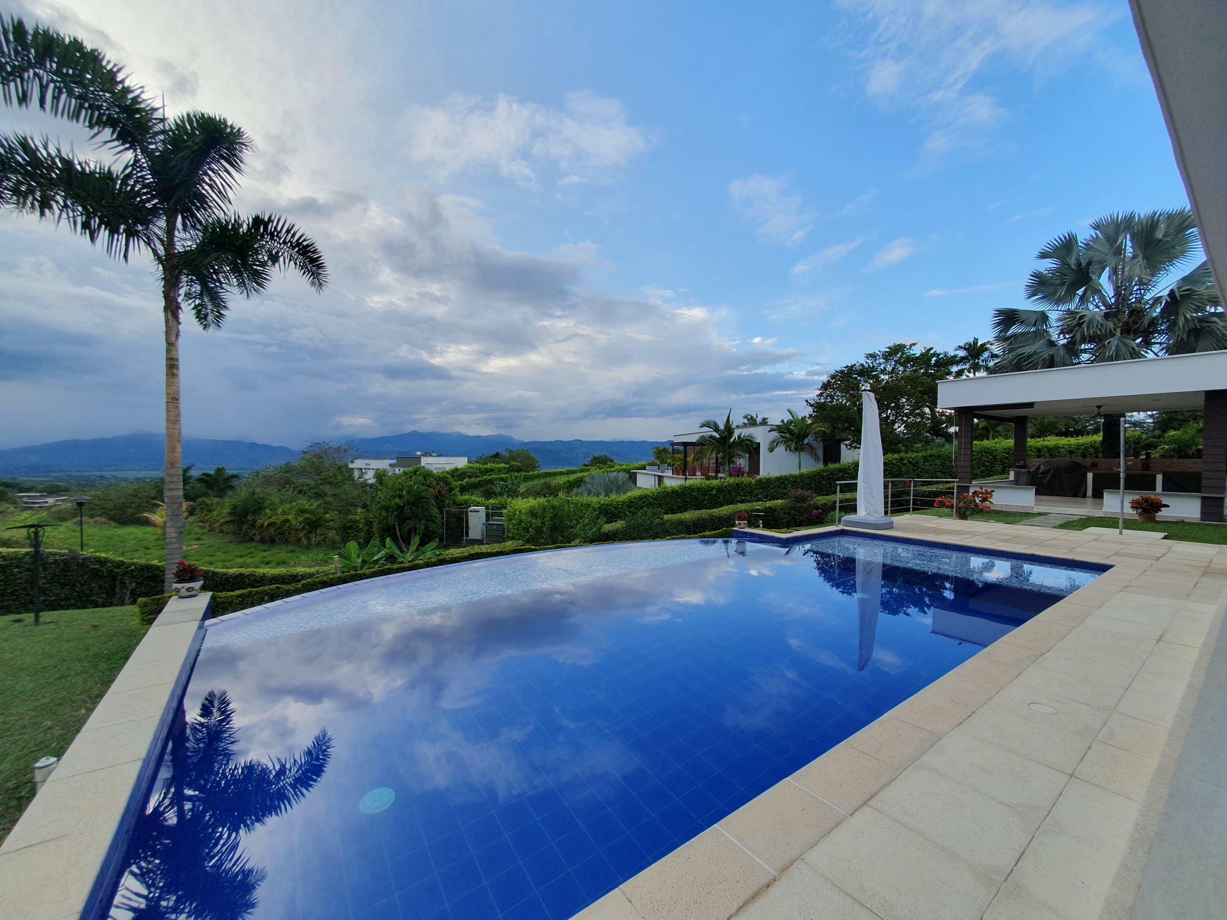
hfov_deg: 106.2
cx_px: 614
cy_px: 460
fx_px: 461
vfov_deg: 89.9
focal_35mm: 13
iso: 50
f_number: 2.2
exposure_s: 1/388
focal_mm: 1.8
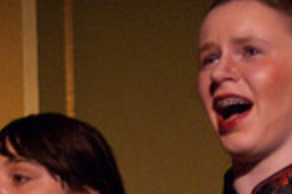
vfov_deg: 3.1
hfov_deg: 4.6
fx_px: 3630
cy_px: 18
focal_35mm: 448
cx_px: -114
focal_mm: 75
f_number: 2.8
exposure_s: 1/60
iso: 1250
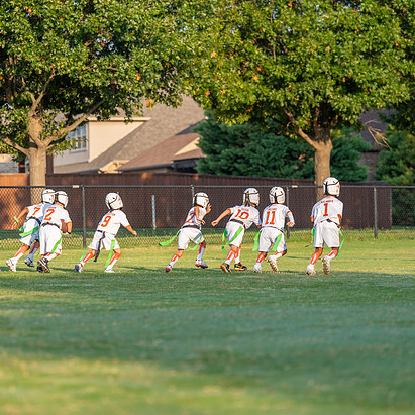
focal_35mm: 169
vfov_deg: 10.3
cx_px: 164
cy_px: 210
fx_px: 2292
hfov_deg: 10.3
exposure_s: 1/2000
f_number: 2.8
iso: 200
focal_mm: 125
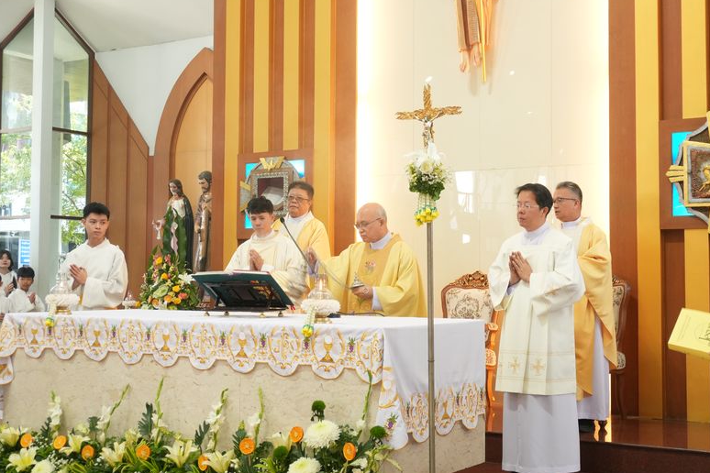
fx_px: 977
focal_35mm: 50
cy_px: 225
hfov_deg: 39.9
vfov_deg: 27.2
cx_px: 366
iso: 1600
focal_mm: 31
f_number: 6.3
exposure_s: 1/60
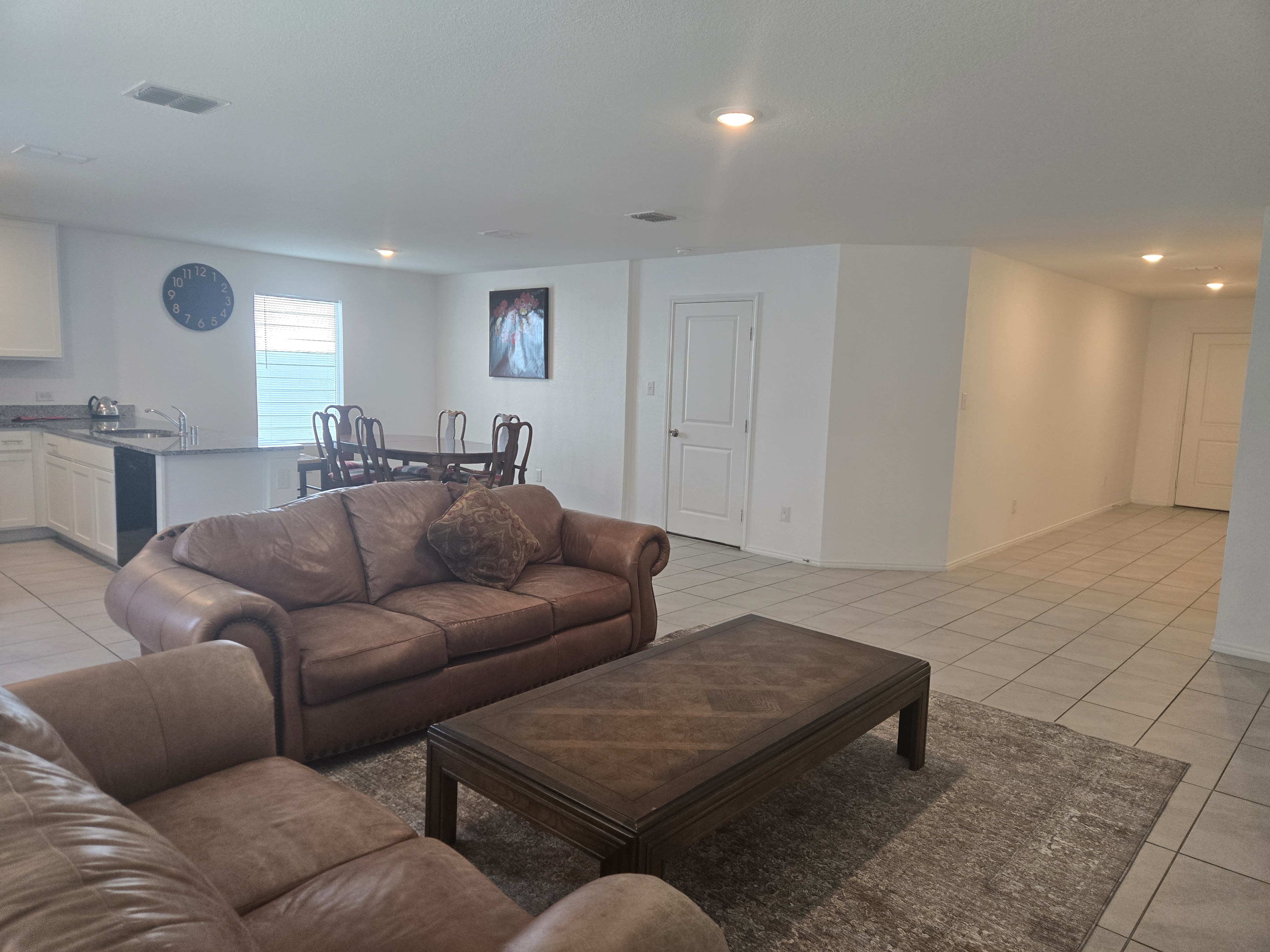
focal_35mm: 23
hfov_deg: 73.9
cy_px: 476
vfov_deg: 58.9
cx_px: 635
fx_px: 844
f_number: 1.8
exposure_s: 1/120
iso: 160
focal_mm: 5.4
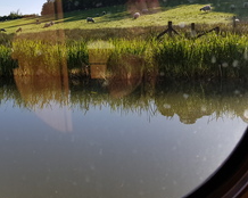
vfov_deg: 31.2
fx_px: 345
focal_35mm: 47
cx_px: 61
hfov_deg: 38.5
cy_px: 39
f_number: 1.7
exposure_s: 1/2168
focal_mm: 4.2
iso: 40
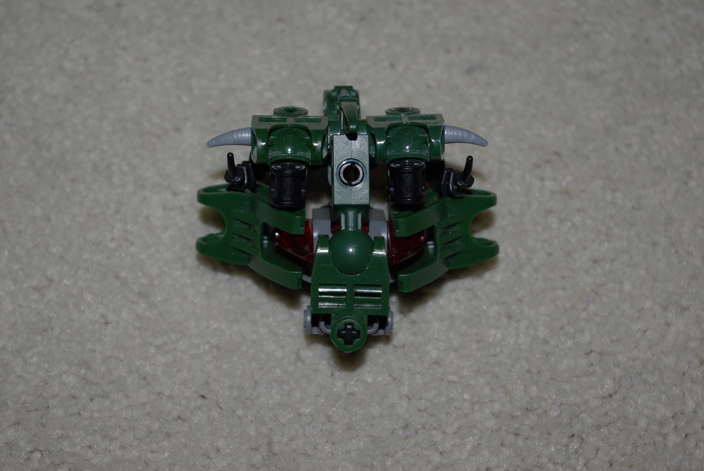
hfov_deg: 24.6
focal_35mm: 82
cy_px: 236
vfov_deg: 16.6
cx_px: 352
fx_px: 1615
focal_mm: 55
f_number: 8
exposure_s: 1/60
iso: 400
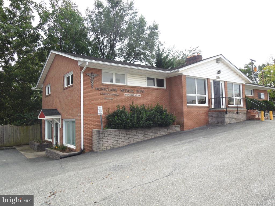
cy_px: 103
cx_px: 138
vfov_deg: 54.9
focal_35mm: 25
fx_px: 199
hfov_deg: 69.4
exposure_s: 1/250
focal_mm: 4.5
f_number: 6.6
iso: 100
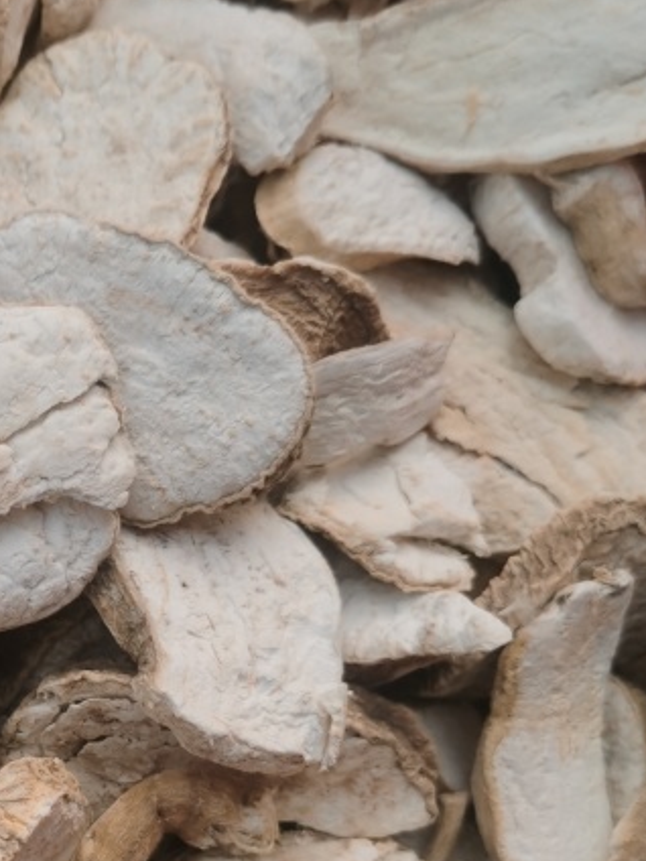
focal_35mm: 68
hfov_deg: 20.5
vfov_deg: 28.1
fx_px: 1692
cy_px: 651
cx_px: -77
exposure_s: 1/171
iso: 50
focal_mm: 5.58
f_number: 1.8
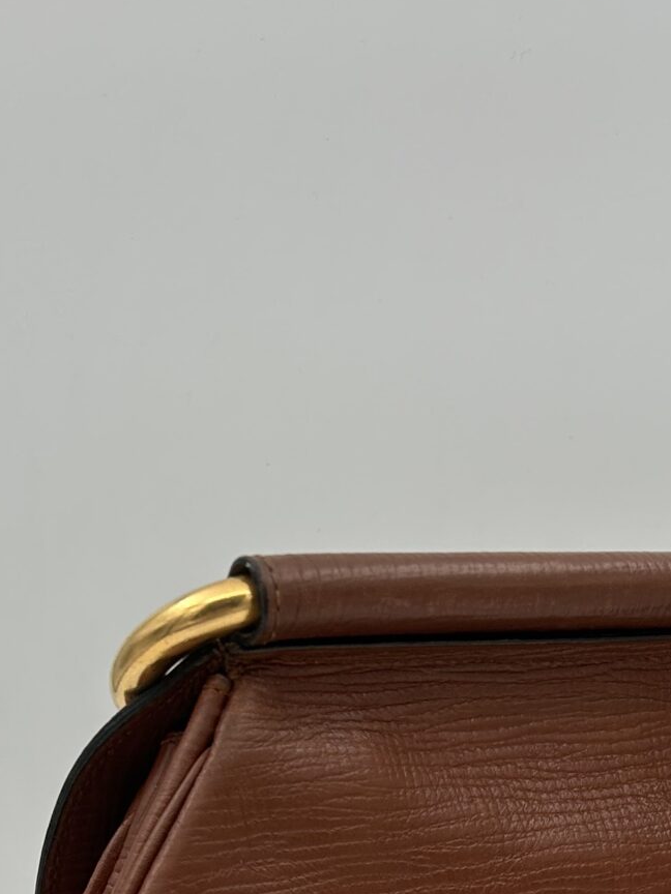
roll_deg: +0.6
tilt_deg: -17.4
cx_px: 471
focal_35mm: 77
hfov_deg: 19.1
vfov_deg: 22.5
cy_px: 1176
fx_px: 1990
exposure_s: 1/797
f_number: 1.5
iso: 50
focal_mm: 5.7
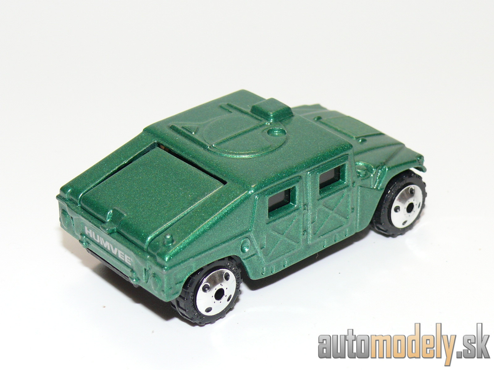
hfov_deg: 21.1
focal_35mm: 93
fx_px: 1327
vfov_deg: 15.9
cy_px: 185
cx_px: 247
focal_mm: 12.7
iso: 100
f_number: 4
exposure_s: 1/30
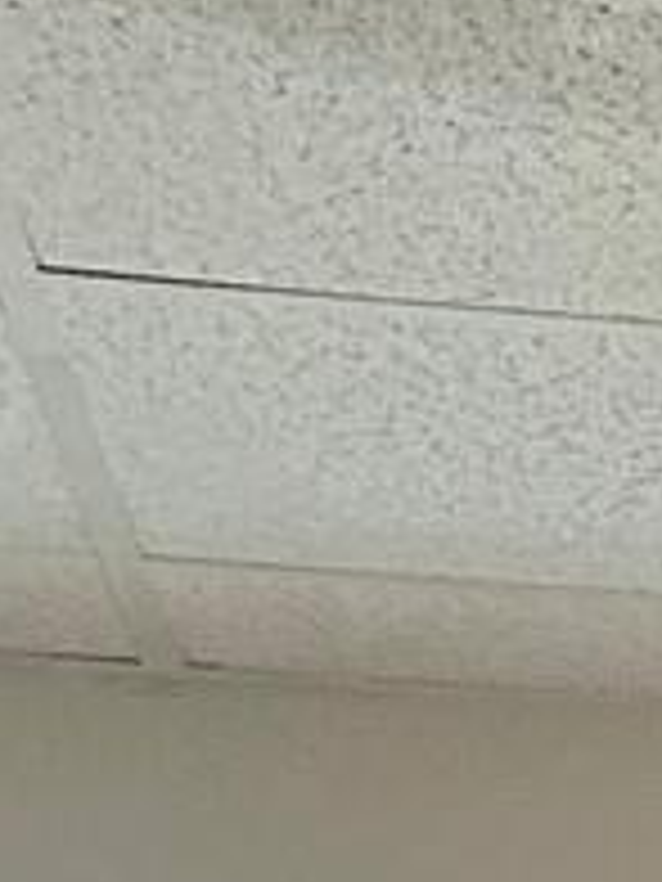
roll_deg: +0.3
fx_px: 5202
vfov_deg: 7.7
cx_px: 2405
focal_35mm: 204
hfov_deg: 6.3
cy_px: 3114
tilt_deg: -11.4
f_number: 1.8
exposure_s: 1/40
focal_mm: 4.25
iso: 320
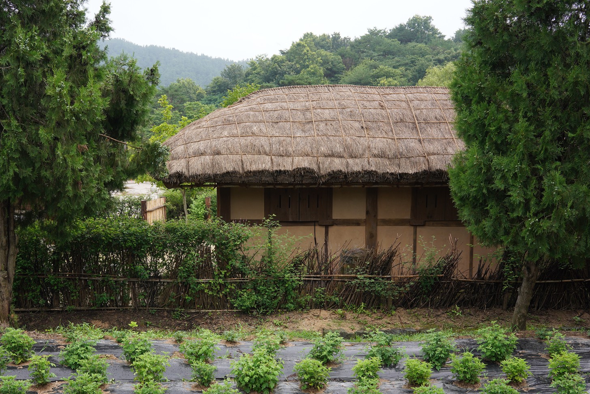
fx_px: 787
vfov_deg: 28.0
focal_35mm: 48
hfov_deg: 40.9
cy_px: 248
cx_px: 237
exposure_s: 1/80
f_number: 9
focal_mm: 35
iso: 200
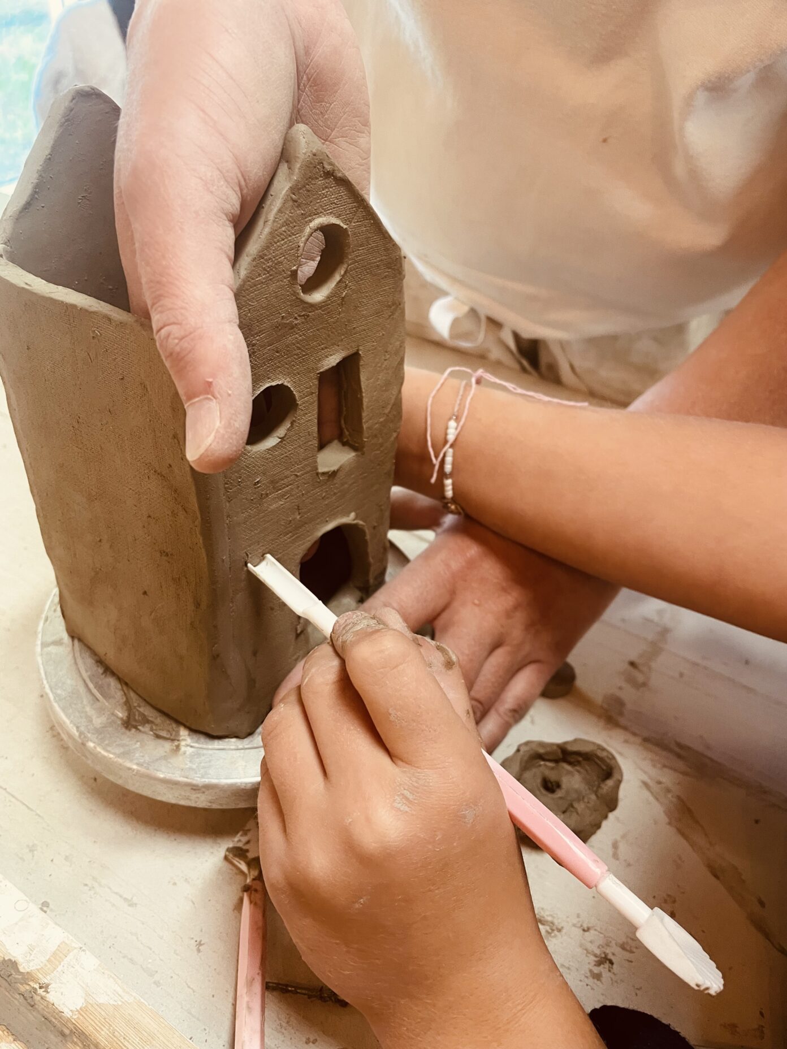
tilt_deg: -40.0
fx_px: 788
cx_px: 394
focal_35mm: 26
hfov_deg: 53.1
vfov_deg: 67.3
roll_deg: -4.1
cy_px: 524
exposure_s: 1/50
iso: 250
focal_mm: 4.2
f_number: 1.6
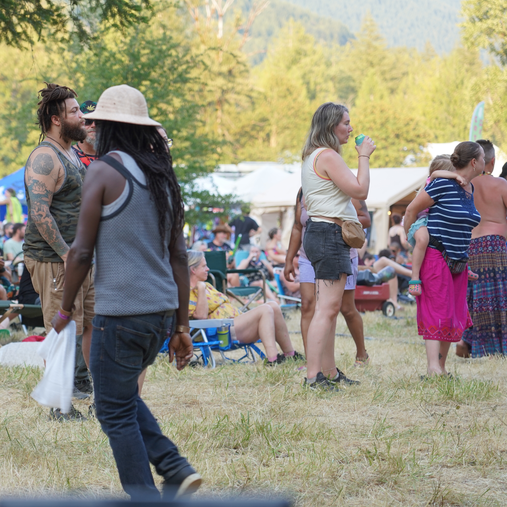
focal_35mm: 134
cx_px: 129
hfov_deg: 13.0
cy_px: 253
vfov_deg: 13.0
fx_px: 2220
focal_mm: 105
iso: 320
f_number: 4
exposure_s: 1/160
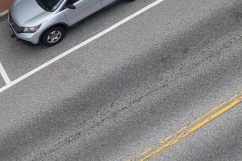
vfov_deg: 7.4
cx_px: 424
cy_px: -307
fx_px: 1102
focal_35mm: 164
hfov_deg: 11.7
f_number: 1.8
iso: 100
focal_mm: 8.67
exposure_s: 1/1000
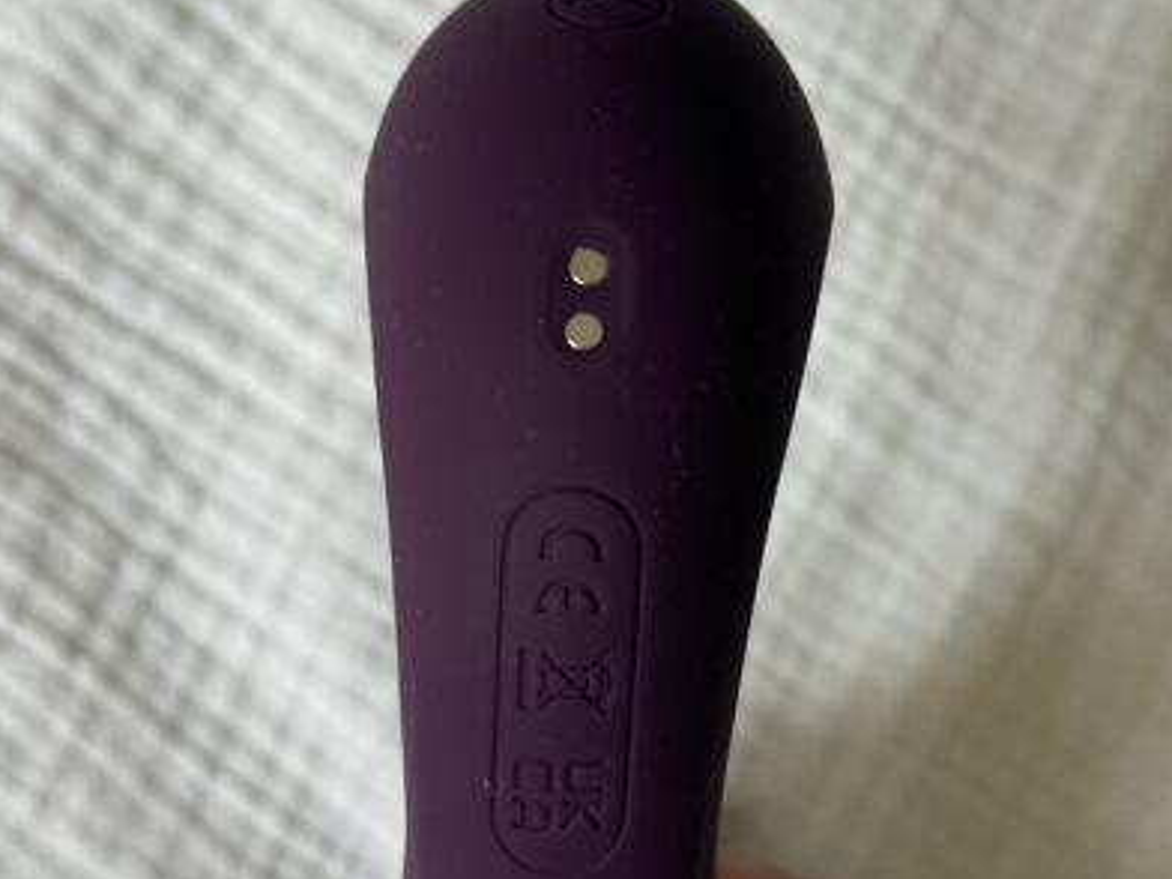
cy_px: 437
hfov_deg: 38.9
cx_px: 586
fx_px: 1659
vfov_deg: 29.7
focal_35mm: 49
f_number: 1.78
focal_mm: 6.76
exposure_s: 1/104
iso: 100
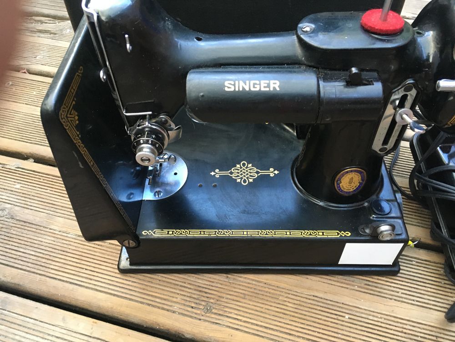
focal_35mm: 29
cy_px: 171
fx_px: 381
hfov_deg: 61.7
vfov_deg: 48.2
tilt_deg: -51.4
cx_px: 228
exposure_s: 1/25
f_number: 2.2
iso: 200
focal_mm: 4.15
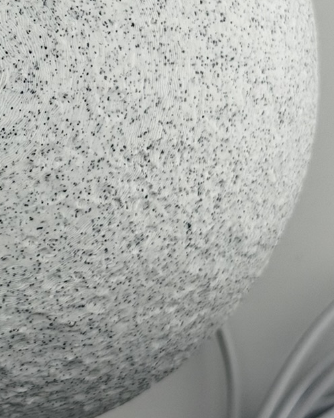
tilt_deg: -88.1
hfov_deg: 9.9
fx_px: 1904
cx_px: -53
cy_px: 73
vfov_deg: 12.5
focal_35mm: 154
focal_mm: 6.76
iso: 64
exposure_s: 1/2976
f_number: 1.78
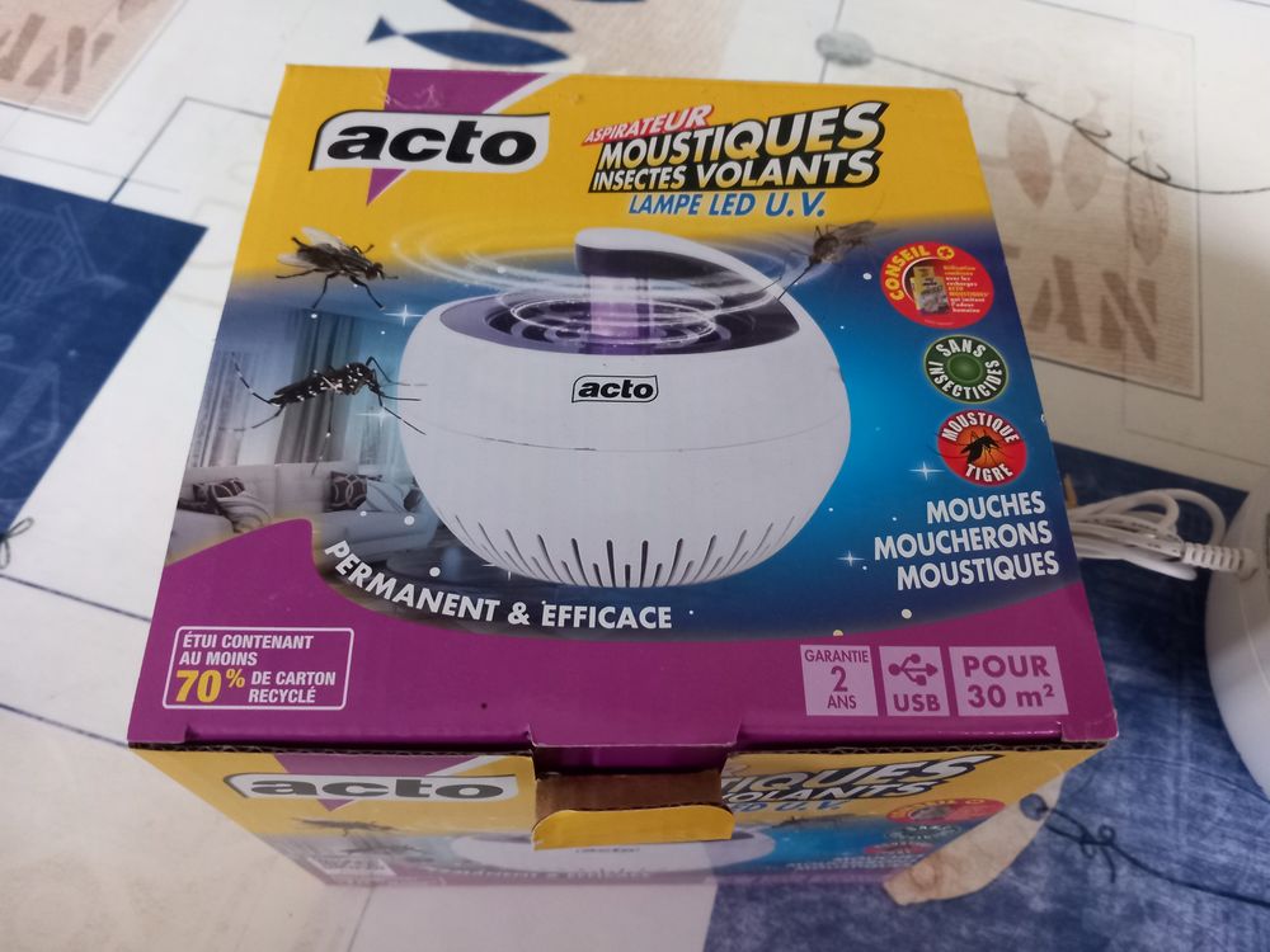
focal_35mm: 27
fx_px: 991
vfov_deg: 51.4
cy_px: 476
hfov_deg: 65.3
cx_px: 635
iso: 500
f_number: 1.8
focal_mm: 4
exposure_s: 1/20
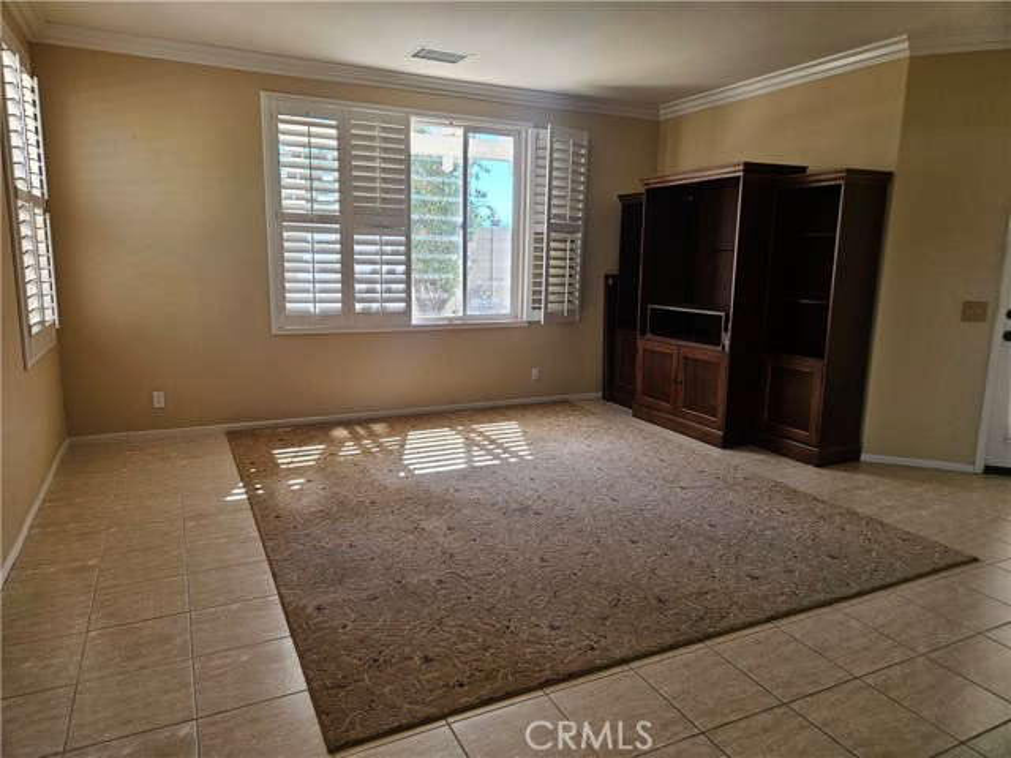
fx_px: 672
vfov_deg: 58.9
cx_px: 506
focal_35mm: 23
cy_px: 379
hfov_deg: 73.9
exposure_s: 1/180
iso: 80
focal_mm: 5.4
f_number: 1.8
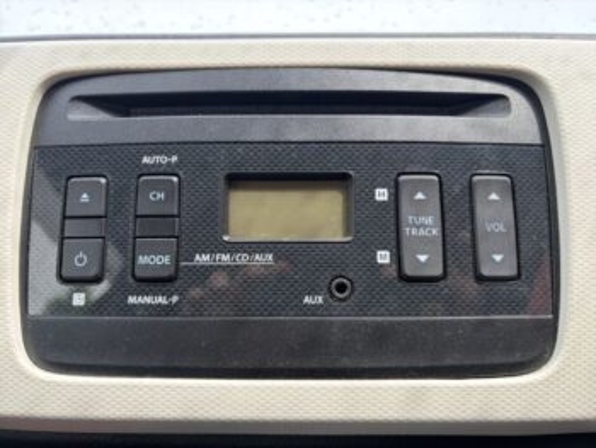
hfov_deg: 67.3
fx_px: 448
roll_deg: +0.5
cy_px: 224
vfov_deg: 53.1
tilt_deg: -13.5
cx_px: 298
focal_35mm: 26
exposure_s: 1/612
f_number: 1.6
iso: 64
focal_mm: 5.96
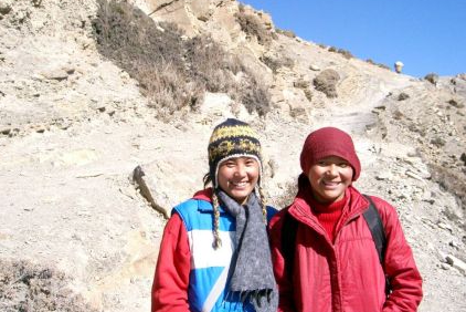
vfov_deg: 32.7
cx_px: 234
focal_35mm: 41
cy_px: 160
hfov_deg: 47.4
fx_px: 531
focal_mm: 8
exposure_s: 1/2000
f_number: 4.8
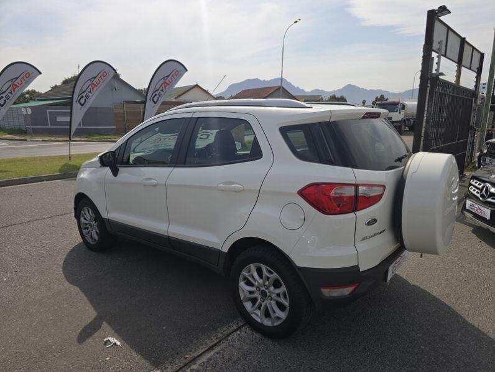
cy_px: 186
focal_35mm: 23
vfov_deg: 58.9
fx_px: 329
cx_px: 248
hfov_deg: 73.9
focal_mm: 6.3
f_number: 1.7
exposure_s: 1/1120
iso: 12
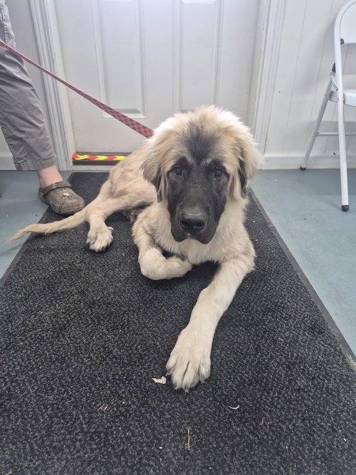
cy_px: 238
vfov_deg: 73.9
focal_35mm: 23
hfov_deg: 58.9
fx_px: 315
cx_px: 178
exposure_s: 1/120
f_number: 1.8
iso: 200
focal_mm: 5.4
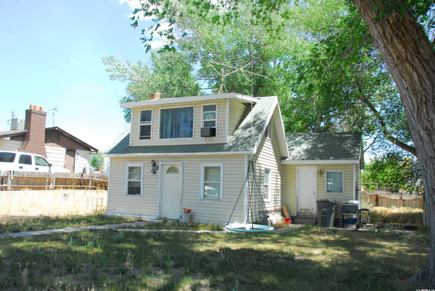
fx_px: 339
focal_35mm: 28
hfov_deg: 65.4
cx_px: 214
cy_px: 144
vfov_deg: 46.5
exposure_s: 1/320
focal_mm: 18
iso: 800
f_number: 9
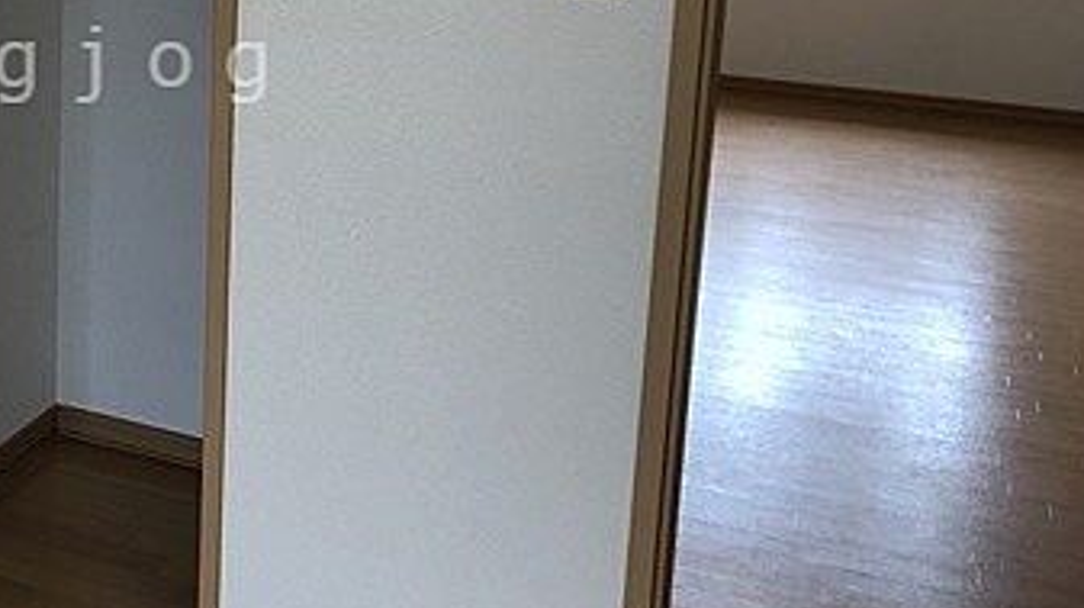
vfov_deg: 20.3
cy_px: 64
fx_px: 1666
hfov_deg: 33.7
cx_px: 64
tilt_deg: -9.8
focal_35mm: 58
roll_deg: -0.5
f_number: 1.8
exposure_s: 1/50
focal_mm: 3.99
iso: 25
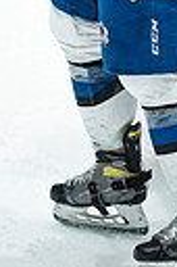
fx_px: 15573
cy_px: -83
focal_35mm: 2106
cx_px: 210
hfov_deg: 0.7
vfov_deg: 1.0
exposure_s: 1/1000
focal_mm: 600
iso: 2000
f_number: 4
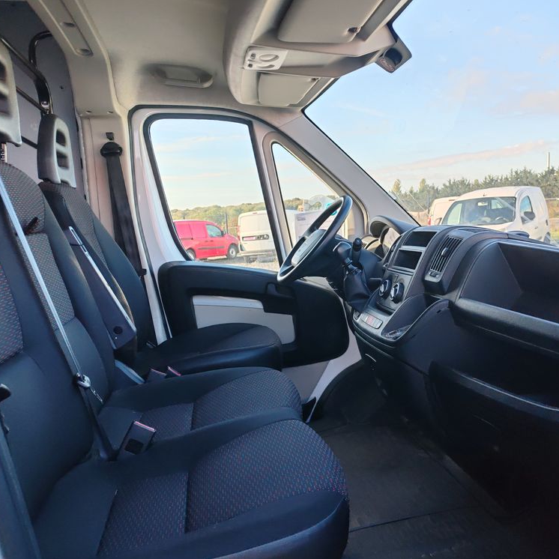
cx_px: 319
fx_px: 585
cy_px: 280
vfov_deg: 51.1
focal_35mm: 32
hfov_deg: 50.9
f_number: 1.9
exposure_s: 1/100
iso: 64
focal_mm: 6.12
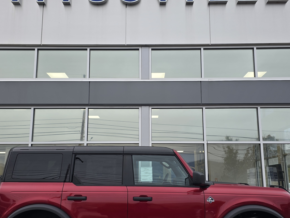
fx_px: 302
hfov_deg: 51.4
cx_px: 147
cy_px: 125
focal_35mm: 36
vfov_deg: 39.6
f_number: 1.7
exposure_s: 1/120
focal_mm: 6.3
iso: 20
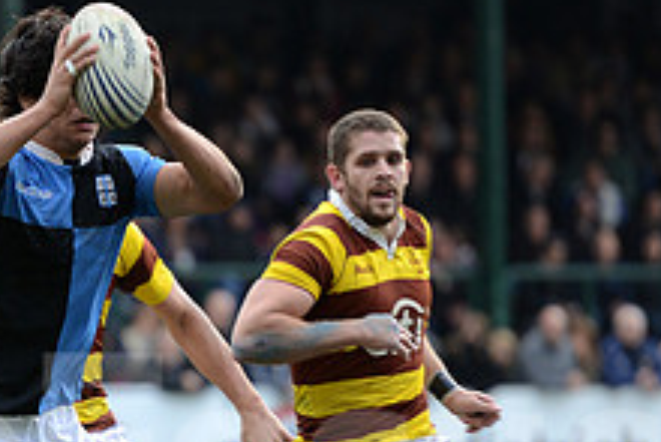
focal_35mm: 514
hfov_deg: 4.0
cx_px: -87
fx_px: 9443
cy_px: 444
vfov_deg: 2.7
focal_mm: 195
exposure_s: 1/500
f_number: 2.8
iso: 320
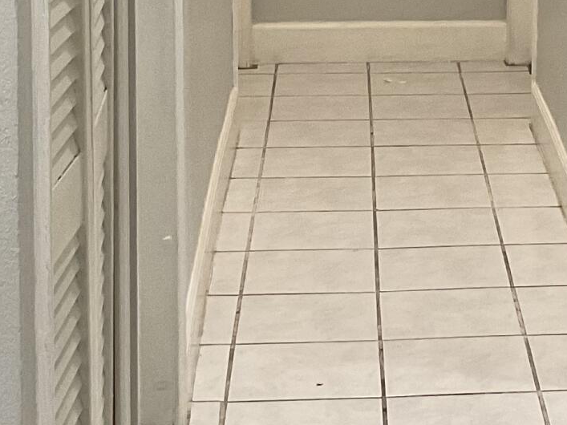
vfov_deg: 11.7
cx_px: 585
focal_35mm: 123
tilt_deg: -8.6
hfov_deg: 15.7
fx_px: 2014
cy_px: -140
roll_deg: -1.6
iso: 80
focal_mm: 3
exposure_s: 1/60
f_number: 1.8
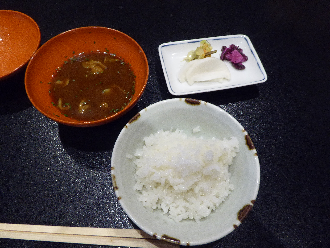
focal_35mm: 25
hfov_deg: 69.4
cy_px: 124
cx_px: 165
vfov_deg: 54.9
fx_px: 238
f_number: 3.3
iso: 400
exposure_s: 1/15
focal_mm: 4.3
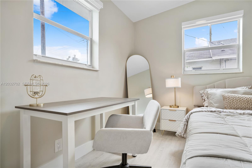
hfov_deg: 90.0
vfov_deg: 67.4
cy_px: 84
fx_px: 126
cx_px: 126
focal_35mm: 18
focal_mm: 18
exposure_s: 1/50
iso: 640
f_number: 8
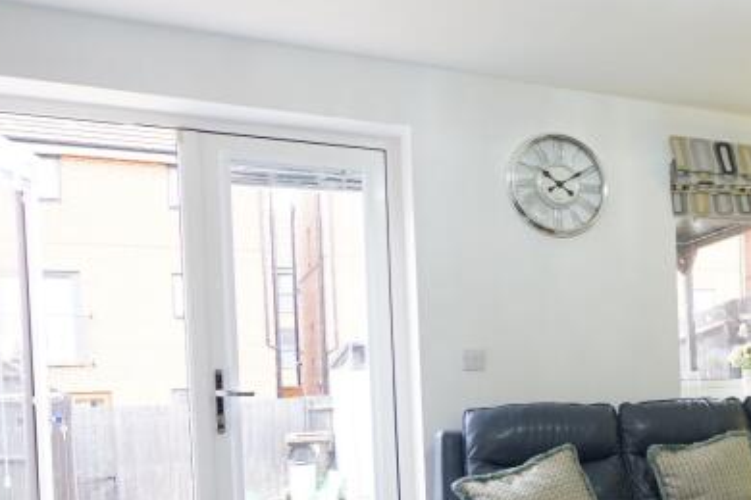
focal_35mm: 42
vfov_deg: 31.2
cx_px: 801
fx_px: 876
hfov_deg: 39.2
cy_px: 391
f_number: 4
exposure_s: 1/30
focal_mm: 16
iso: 400
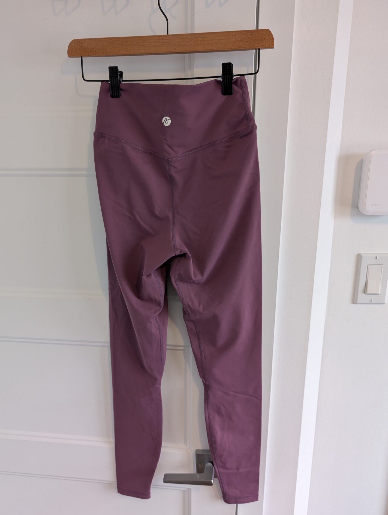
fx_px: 388
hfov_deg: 53.1
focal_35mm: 26
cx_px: 181
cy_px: 274
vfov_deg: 67.2
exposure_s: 1/60
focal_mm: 6.9
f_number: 1.68
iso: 73
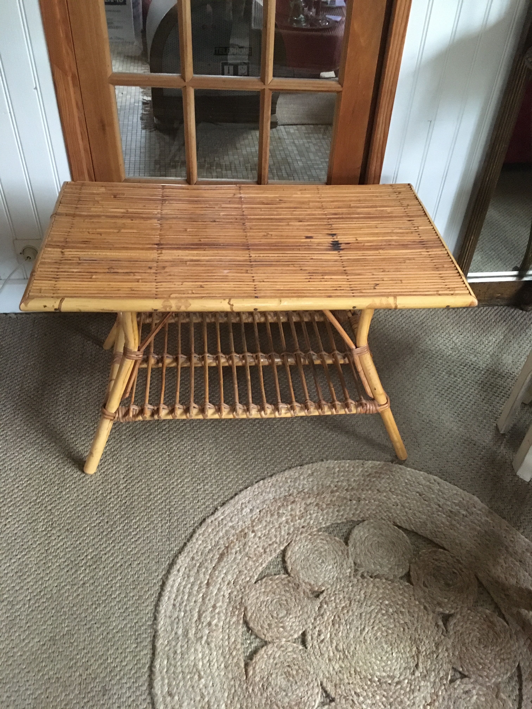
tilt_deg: -39.6
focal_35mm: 29
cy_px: 354
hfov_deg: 48.2
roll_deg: -4.0
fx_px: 594
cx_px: 266
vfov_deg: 61.7
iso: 320
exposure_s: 1/17
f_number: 2.2
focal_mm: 4.15
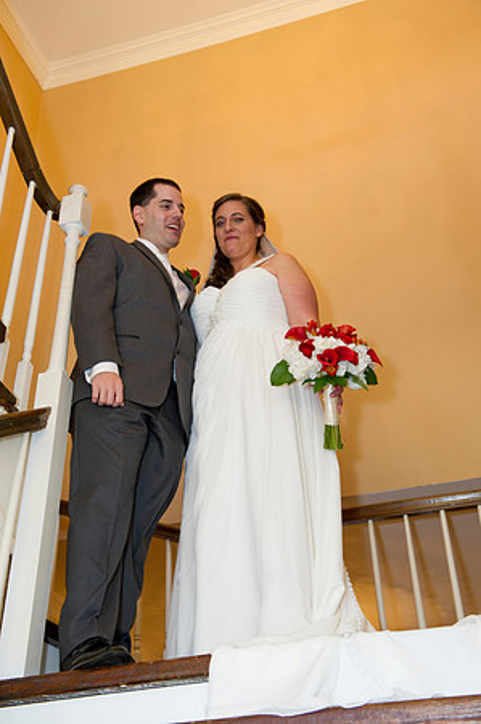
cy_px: 362
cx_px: 240
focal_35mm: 44
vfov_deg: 44.5
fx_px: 884
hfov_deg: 30.4
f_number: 5
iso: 1000
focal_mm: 44
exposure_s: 1/100
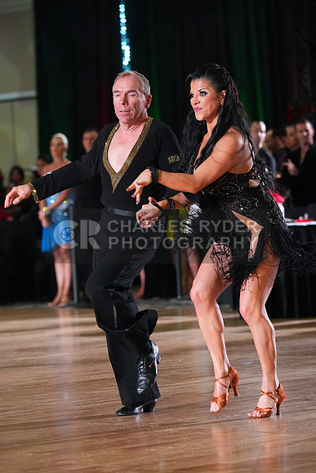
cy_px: 236
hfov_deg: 8.2
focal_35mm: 167
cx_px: 158
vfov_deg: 12.3
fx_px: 2197
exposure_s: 1/400
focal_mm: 167
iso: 8000
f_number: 4.5
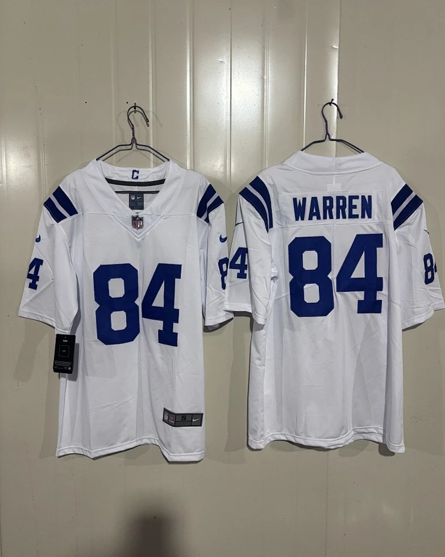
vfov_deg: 62.2
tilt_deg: -5.5
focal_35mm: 28
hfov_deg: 51.5
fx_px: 461
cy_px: 266
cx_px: 230
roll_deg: -0.7
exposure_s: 1/50
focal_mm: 5.96
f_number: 1.6
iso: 160
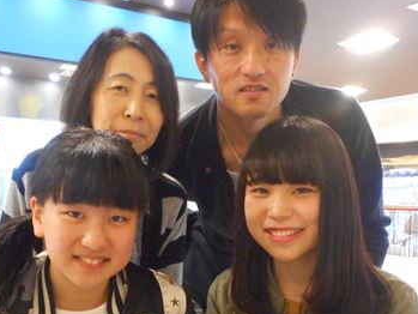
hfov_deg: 43.7
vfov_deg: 33.1
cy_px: 227
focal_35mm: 43
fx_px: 519
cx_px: 174
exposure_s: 1/13
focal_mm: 4.5
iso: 400
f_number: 3.7
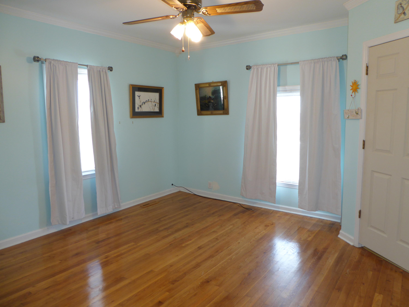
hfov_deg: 71.6
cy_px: 154
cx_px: 204
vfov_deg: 56.8
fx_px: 284
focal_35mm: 24
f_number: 3.3
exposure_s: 1/20
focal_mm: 4.3
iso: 100
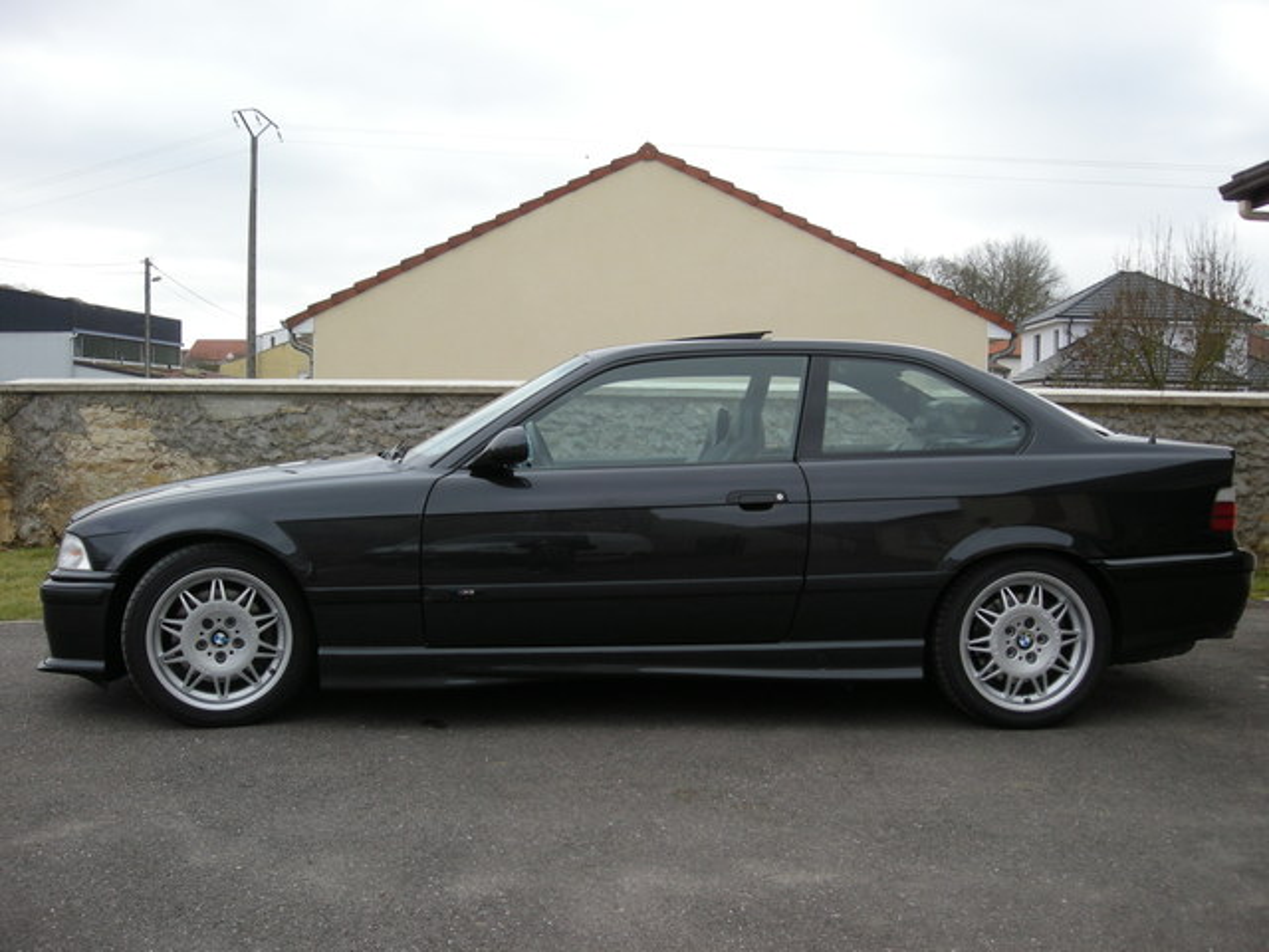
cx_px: 634
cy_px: 476
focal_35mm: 35
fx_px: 1283
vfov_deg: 40.7
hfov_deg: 52.6
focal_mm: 5.7
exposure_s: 1/336
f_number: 2.8
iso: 50
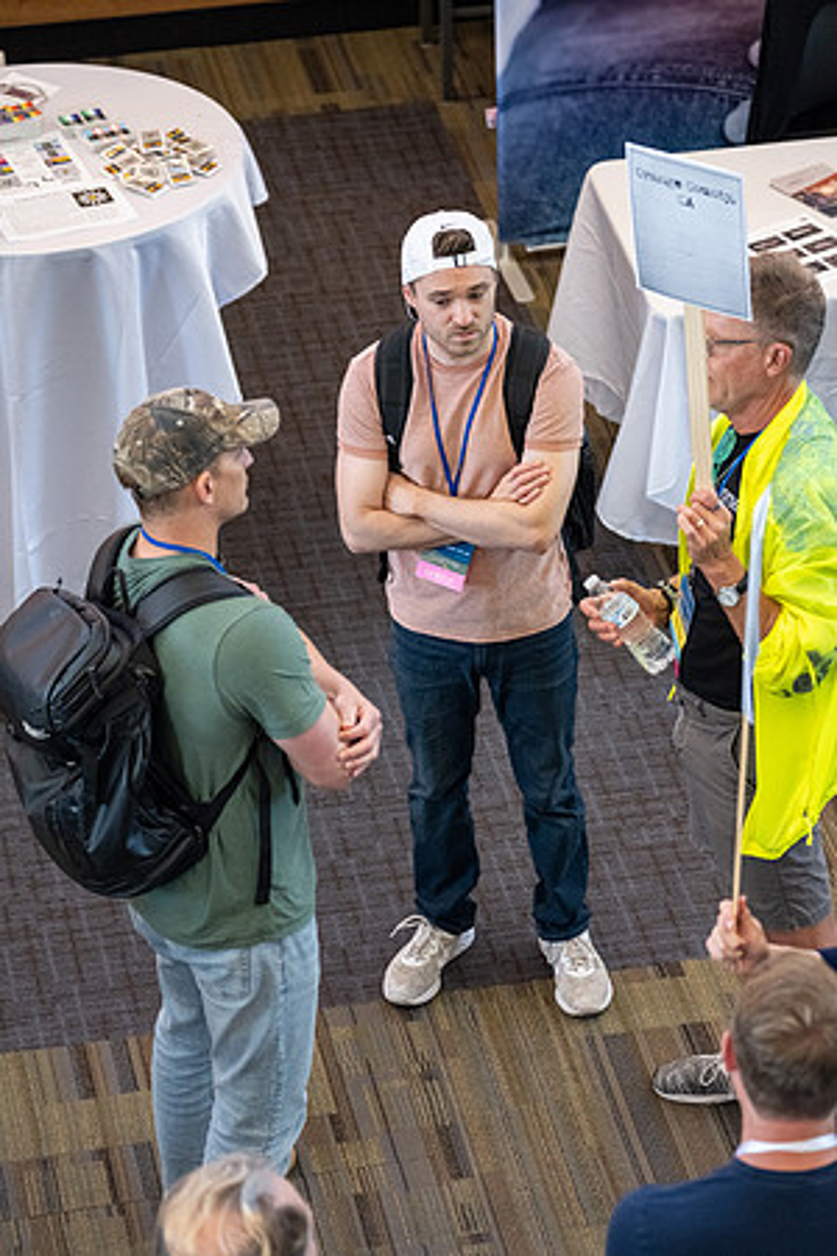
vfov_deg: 15.1
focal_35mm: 136
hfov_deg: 10.1
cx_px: 418
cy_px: 628
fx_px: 4743
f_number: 2.8
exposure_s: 1/140
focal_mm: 90.6
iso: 2000
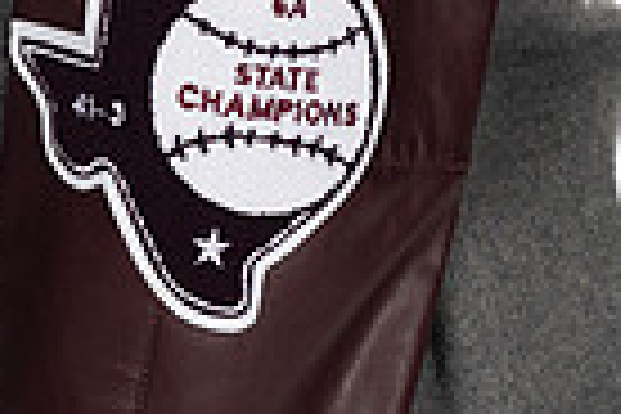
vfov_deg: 8.0
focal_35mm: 160
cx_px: 68
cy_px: -536
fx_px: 2760
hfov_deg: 12.7
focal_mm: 49
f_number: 6.3
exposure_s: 1/250
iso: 400
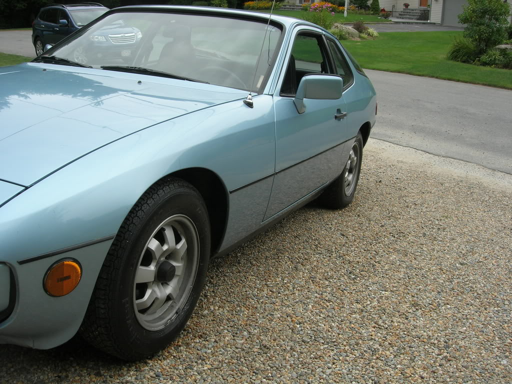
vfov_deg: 37.7
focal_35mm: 38
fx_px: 562
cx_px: 256
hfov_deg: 49.0
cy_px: 192
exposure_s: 1/164
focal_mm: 7.8
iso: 64
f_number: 4.8
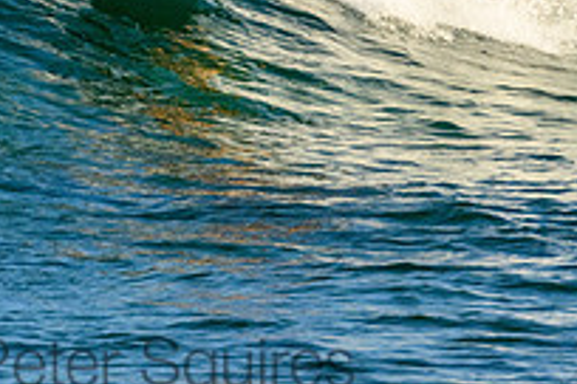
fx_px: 36396
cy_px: -106
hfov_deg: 0.9
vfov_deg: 0.6
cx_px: 136
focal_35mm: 2271
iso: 2800
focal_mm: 800
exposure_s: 1/2000
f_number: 11
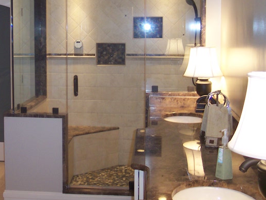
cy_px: 62
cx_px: 70
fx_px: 453
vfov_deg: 24.7
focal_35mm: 59
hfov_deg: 32.2
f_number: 2.8
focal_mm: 8
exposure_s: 1/30
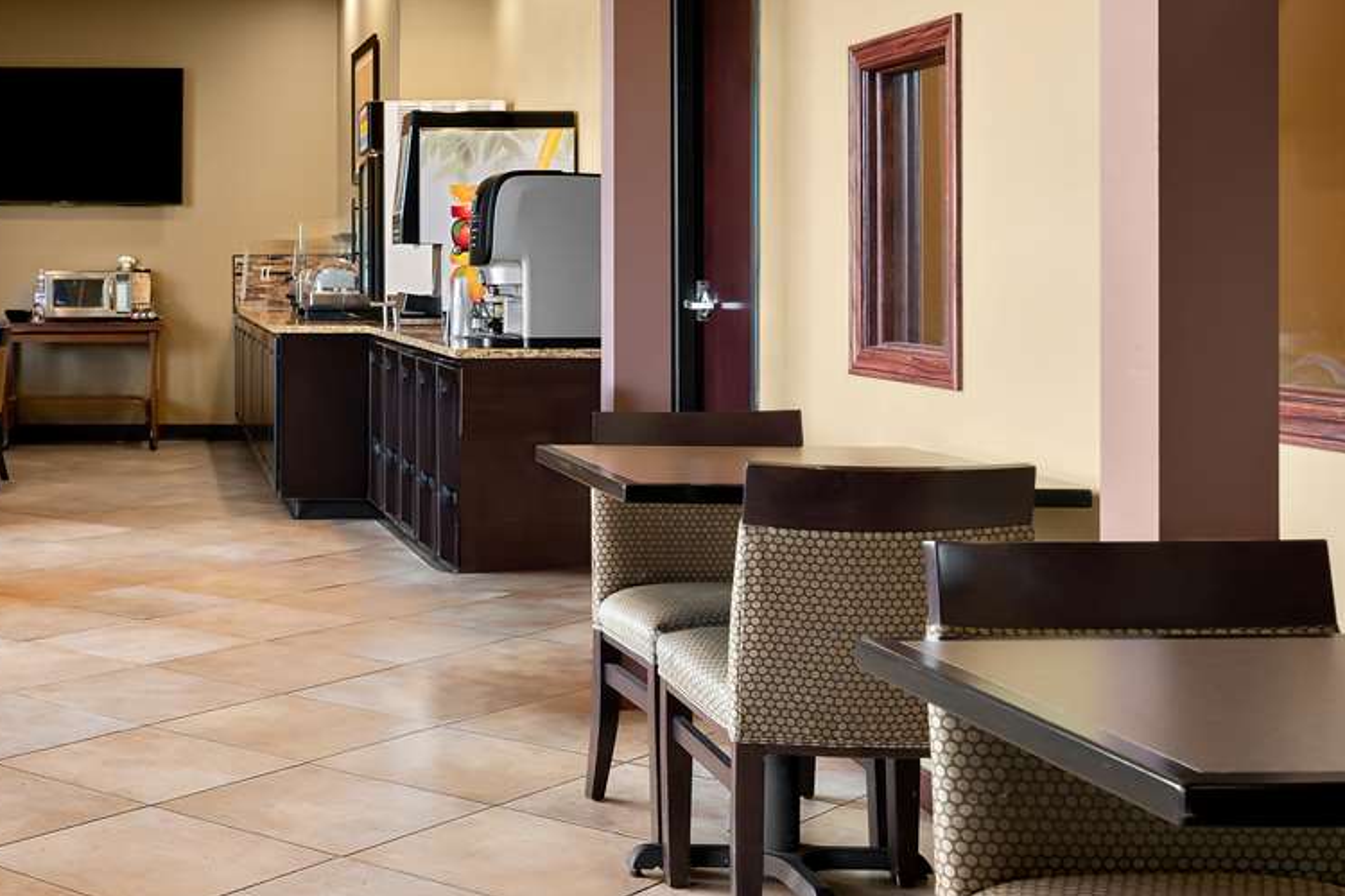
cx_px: 112
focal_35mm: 48
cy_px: 376
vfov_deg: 28.0
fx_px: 1793
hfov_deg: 38.1
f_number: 8
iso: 400
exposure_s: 1
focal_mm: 24
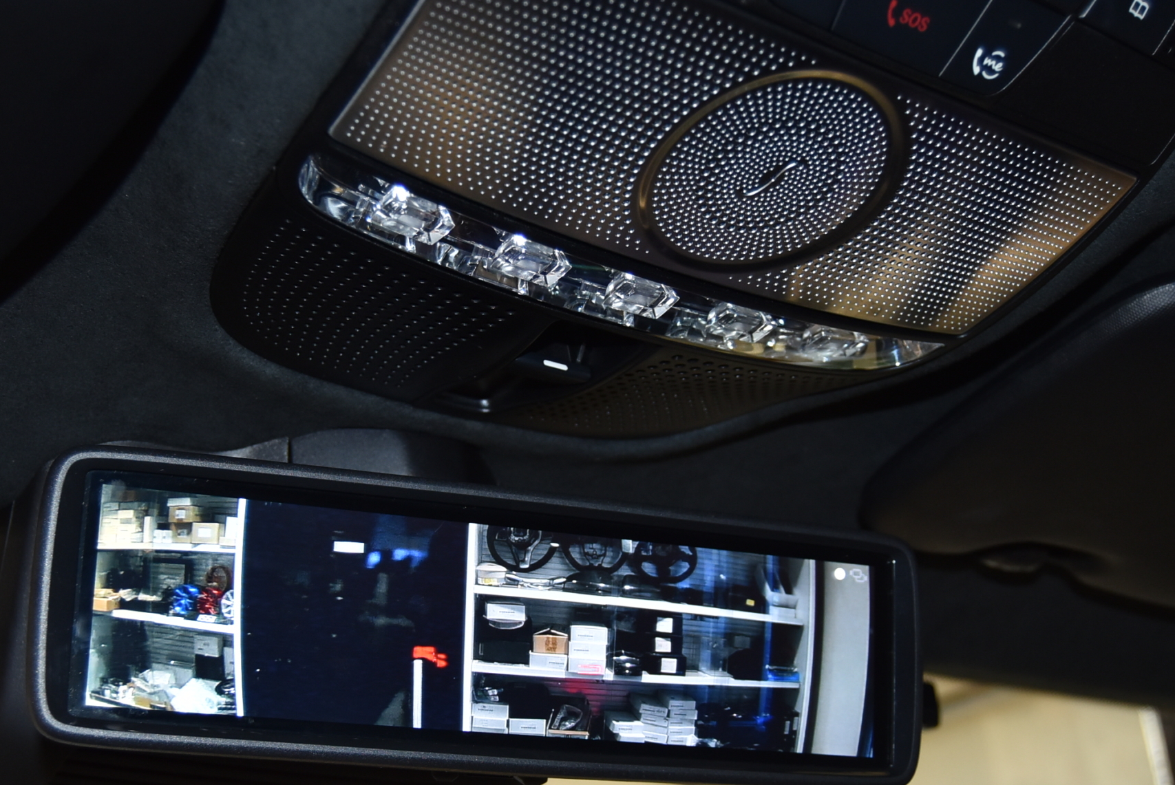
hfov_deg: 36.7
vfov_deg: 24.9
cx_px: 487
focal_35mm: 54
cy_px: 558
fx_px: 1764
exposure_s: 1/60
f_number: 3.8
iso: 640
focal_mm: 24
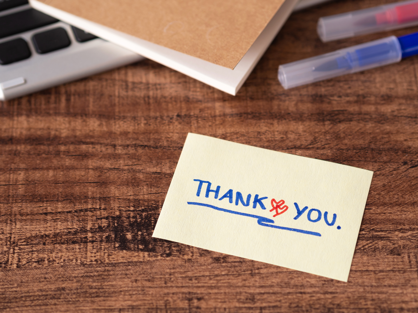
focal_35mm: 90
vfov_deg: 16.4
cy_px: 156
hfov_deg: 21.8
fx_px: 1087
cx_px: 209
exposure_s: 1/100
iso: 250
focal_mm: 45
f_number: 2.8
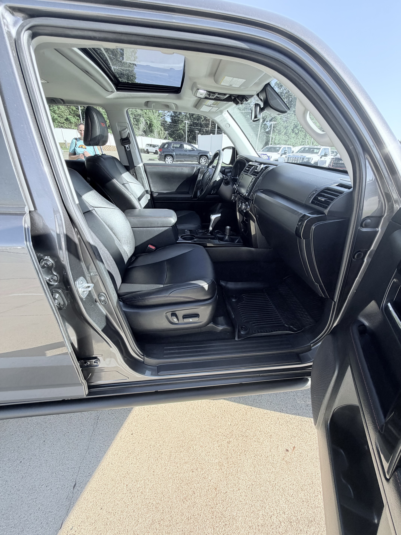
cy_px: 268
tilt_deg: -27.0
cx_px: 200
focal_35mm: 14
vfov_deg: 102.1
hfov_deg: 85.7
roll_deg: -2.3
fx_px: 216
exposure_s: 1/198
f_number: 2.2
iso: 40
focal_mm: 2.22
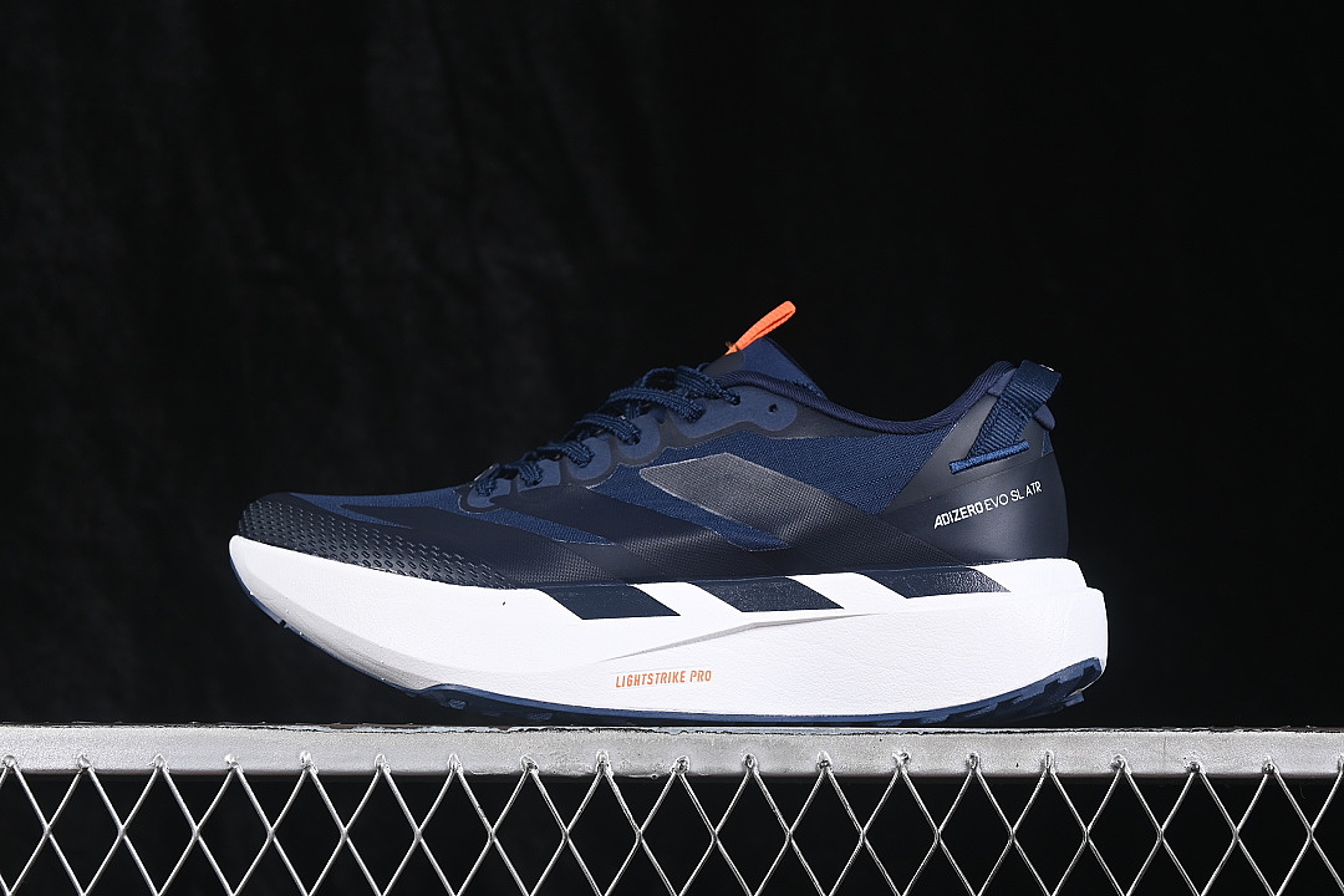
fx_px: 2800
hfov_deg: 27.0
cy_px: 448
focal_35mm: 75
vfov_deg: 18.2
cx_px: 672
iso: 160
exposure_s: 1/60
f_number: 6.3
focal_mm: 50
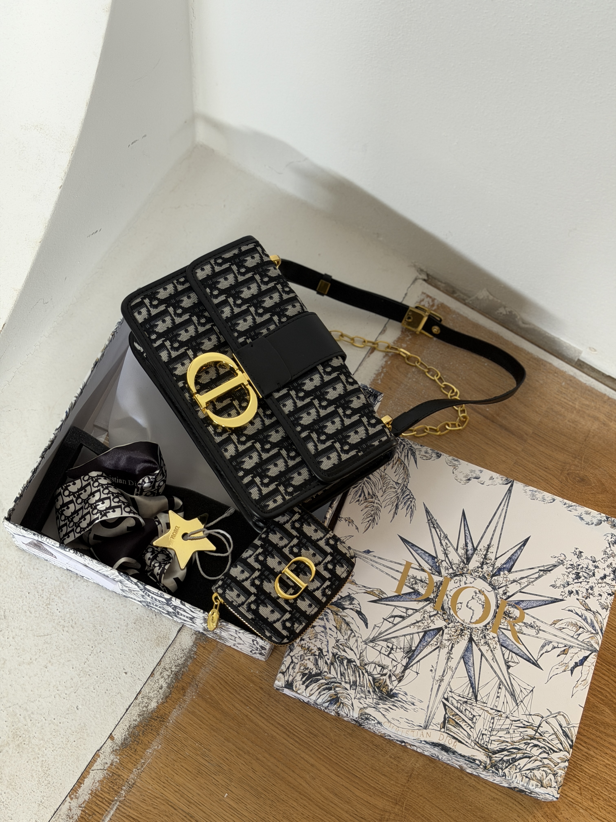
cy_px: 411
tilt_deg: -68.1
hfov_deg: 30.3
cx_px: 308
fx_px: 1139
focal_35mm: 48
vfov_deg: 39.7
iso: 200
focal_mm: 6.76
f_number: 1.78
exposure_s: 1/60
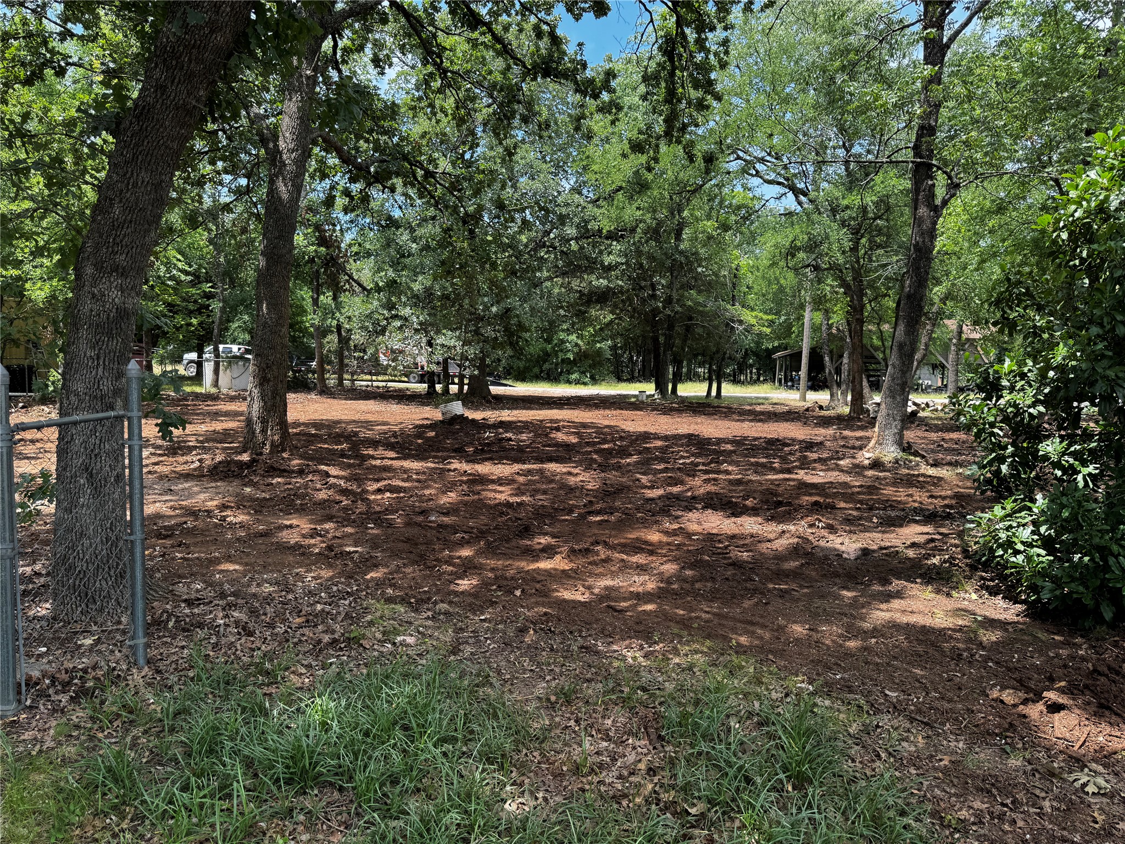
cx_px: 562
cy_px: 422
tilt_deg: -2.8
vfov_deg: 56.8
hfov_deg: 71.6
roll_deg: -0.7
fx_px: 780
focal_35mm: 24
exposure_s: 1/739
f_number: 1.78
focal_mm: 6.76
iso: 80
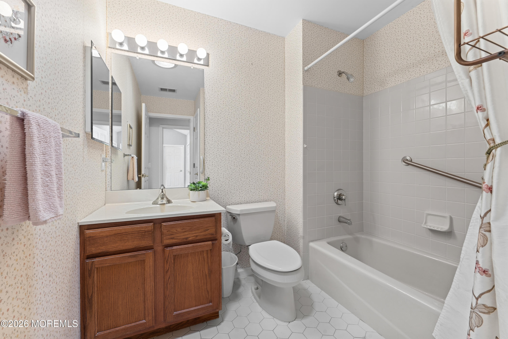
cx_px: 254
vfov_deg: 78.8
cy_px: 170
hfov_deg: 101.9
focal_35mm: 15
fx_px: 206
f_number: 11
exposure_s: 1/2.5
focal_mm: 14.6
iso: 100
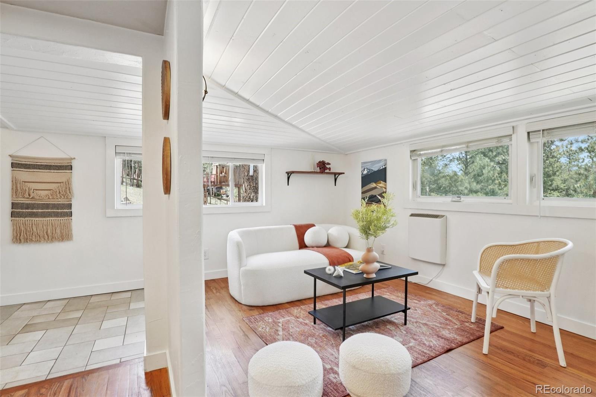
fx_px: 273
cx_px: 298
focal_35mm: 16
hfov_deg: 95.0
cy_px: 198
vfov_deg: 72.0
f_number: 8
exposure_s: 1/30
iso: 500
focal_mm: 11
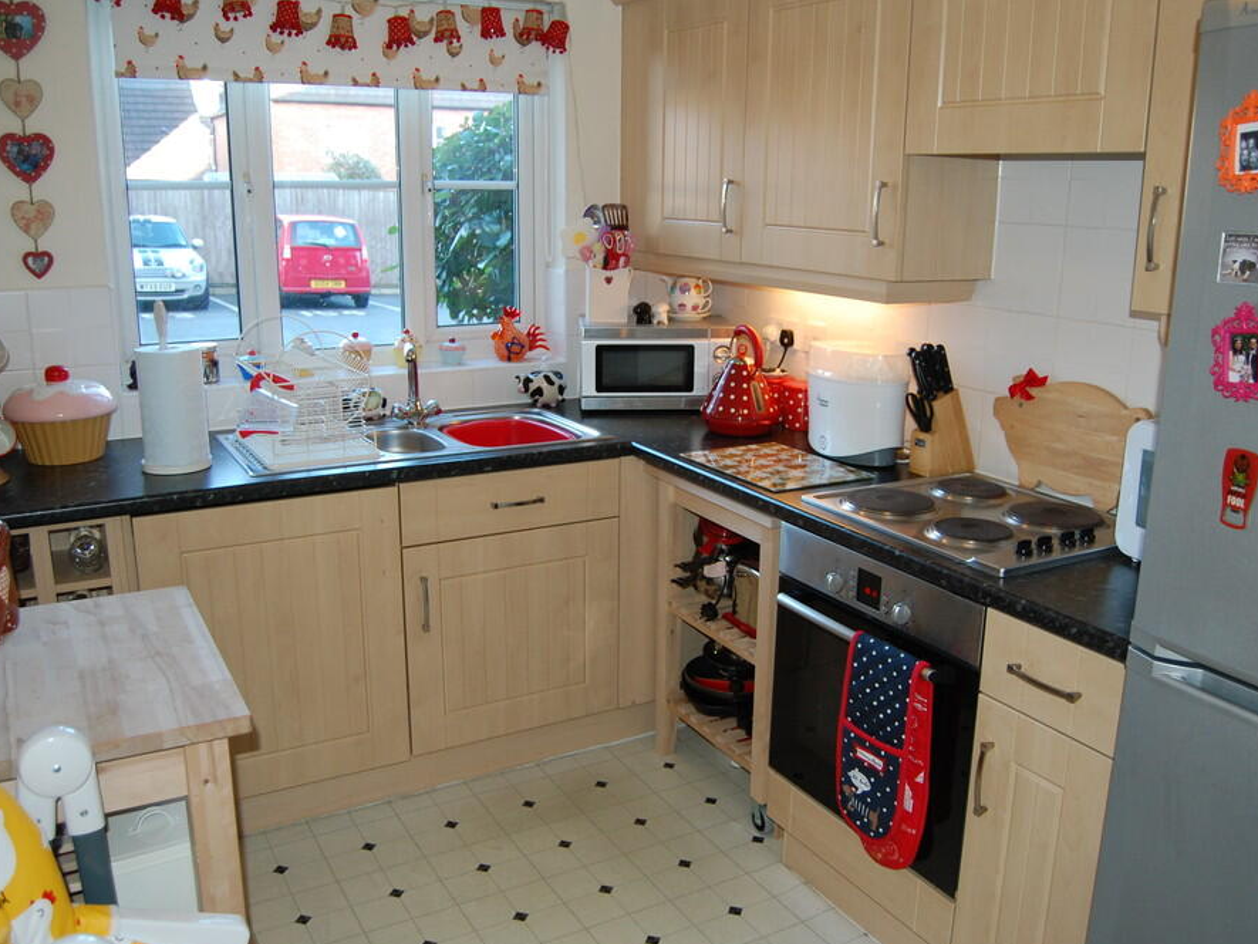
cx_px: 643
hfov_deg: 60.0
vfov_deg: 46.8
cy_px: 471
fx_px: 1090
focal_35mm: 30
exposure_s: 1/60
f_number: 3.5
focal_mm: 18
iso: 400
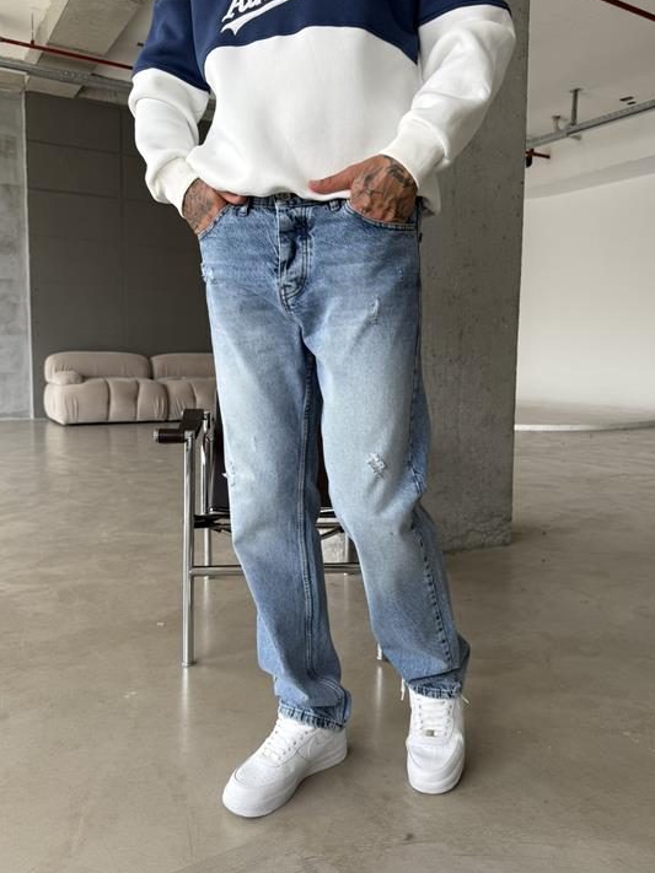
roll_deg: -0.6
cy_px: 414
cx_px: 320
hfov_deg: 51.3
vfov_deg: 65.3
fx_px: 681
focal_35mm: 27
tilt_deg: -4.7
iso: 80
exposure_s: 1/121
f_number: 1.78
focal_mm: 6.76
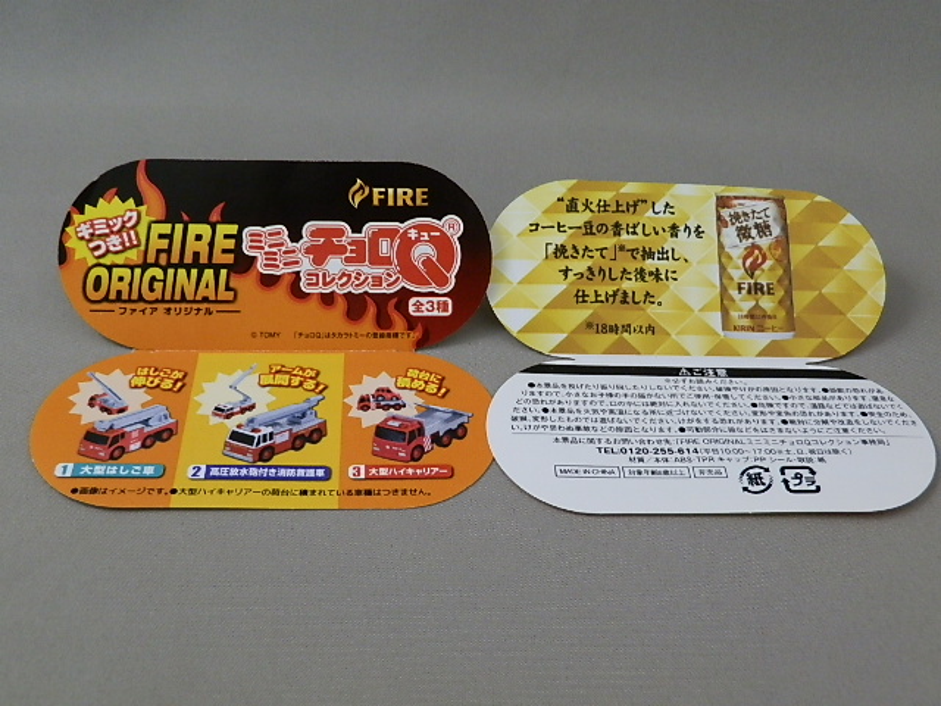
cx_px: 470
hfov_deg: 54.0
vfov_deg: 41.8
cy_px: 353
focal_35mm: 34
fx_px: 924
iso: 200
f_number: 3.5
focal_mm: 6.17
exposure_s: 1/13
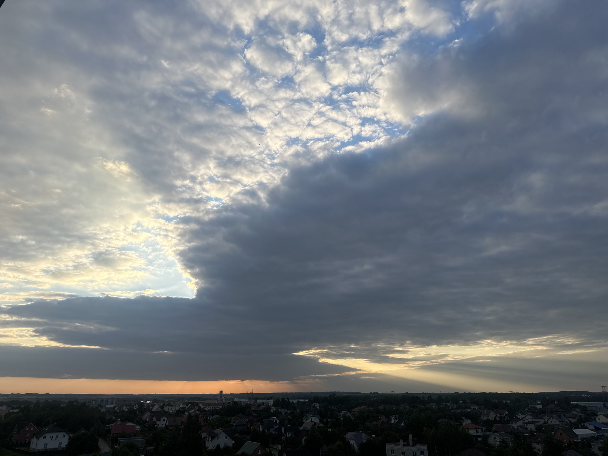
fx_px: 422
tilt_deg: +21.4
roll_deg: +0.3
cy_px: 228
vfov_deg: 56.8
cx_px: 304
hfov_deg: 71.6
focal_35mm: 24
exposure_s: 1/2591
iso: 80
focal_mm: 6.86
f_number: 1.78
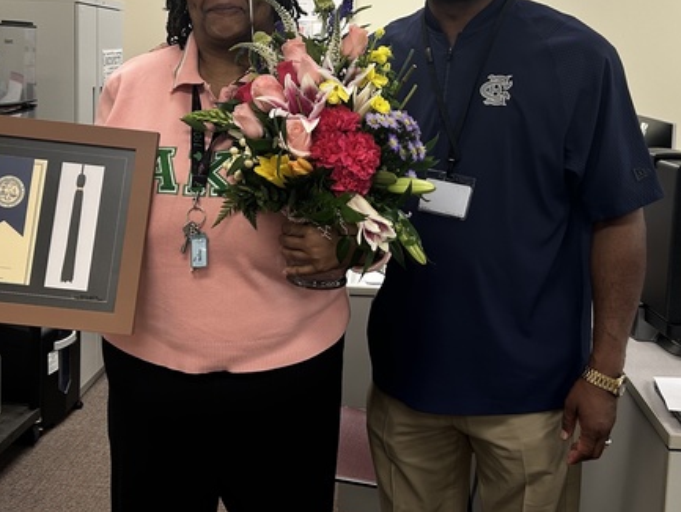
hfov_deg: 39.6
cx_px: 337
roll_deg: -1.7
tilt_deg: -7.6
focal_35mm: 48
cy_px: 165
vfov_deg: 30.0
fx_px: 945
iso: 100
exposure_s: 1/120
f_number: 1.5
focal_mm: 5.7
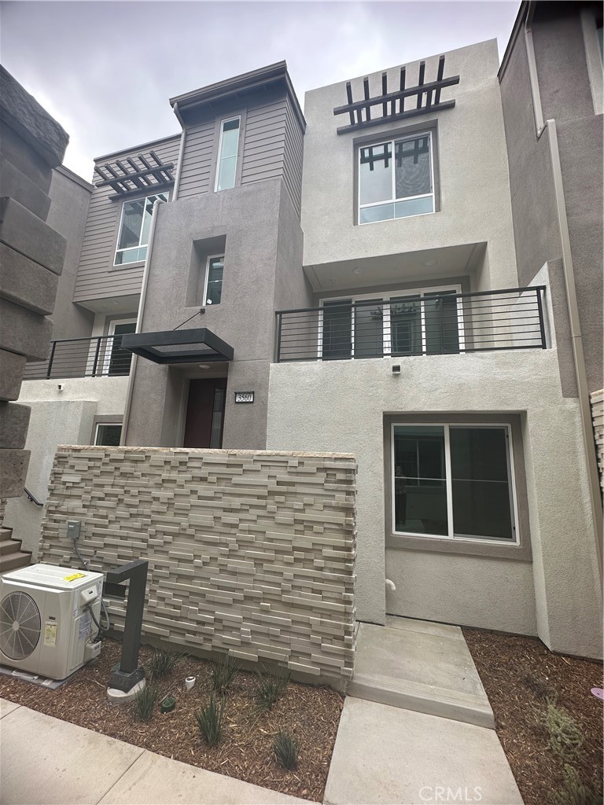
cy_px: 402
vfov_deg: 102.1
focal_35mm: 14
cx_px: 302
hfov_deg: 85.7
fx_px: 326
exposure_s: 1/322
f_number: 2.2
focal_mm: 2.22
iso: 40
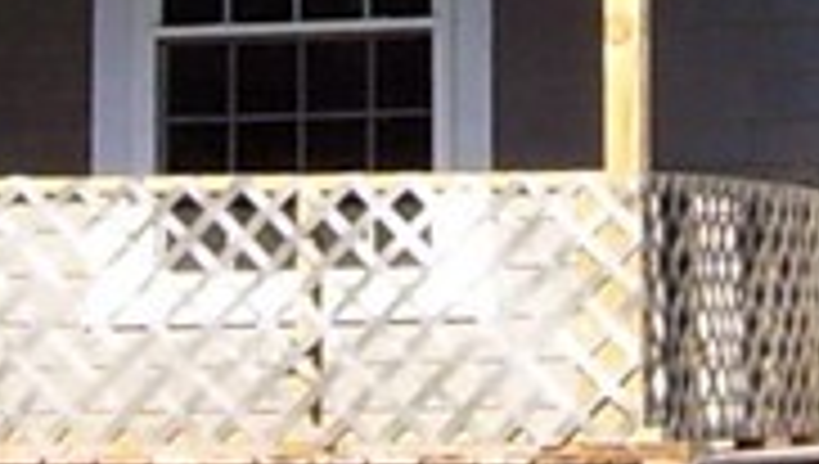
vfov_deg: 5.5
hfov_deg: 9.8
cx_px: 502
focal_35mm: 220
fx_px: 4785
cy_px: -246
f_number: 4.8
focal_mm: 6
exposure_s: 1/250
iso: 80
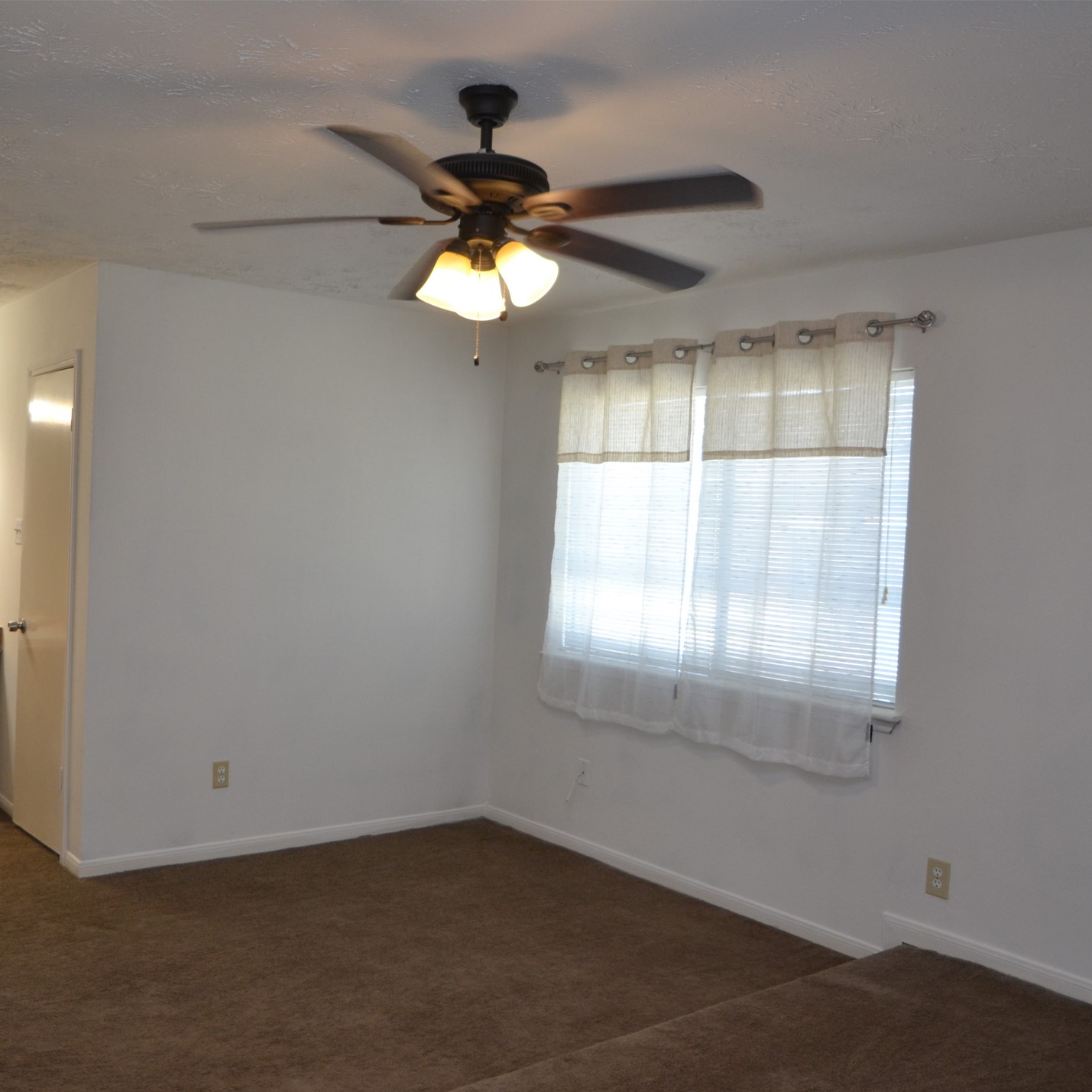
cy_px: 552
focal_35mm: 31
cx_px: 451
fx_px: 1106
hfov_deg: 52.3
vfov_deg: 52.5
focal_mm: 16
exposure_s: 1/60
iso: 400
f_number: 4
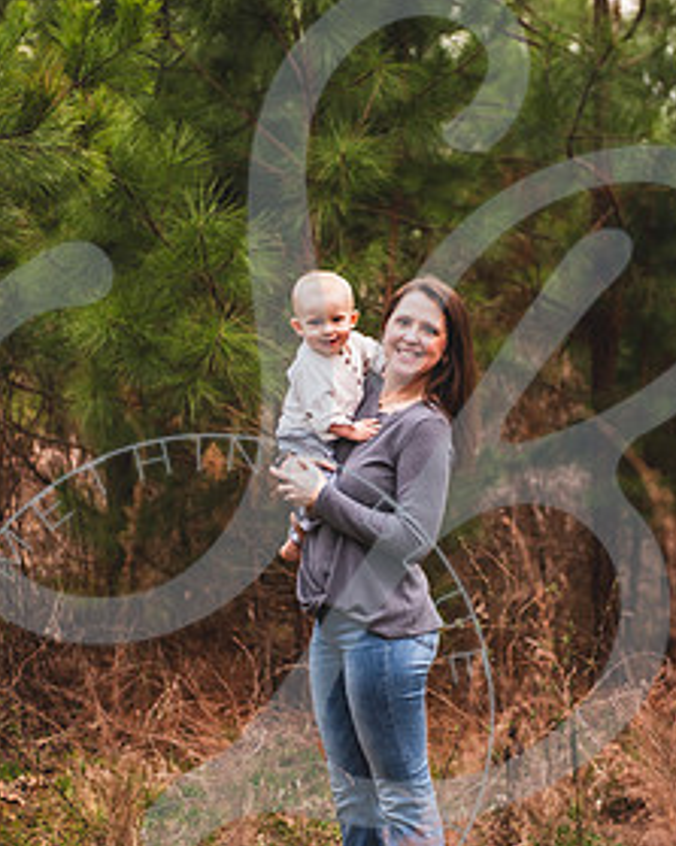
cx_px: 349
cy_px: 485
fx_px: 2652
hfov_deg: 14.5
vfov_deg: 18.1
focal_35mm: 106
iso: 400
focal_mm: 70
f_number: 2.8
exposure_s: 1/250
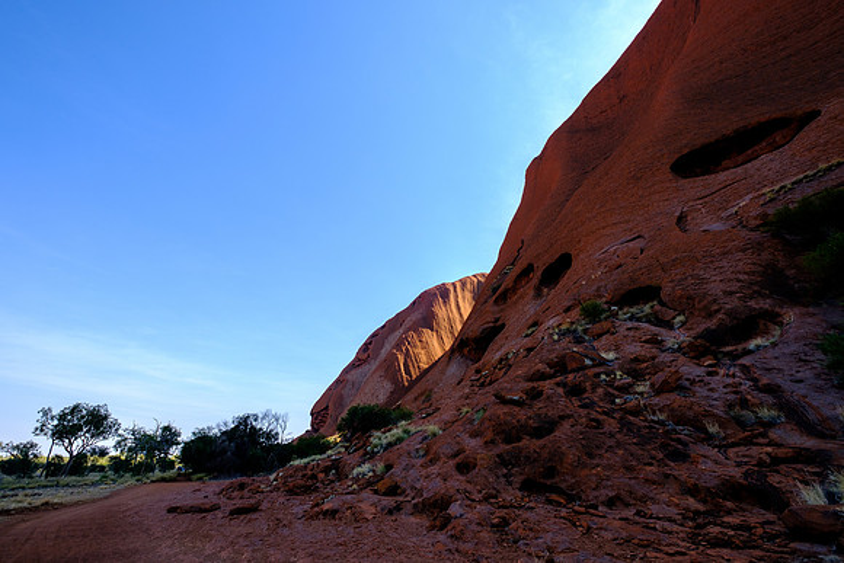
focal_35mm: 15
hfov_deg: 100.4
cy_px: 282
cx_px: 422
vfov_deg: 77.4
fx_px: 352
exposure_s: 1/210
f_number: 8
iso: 200
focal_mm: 10
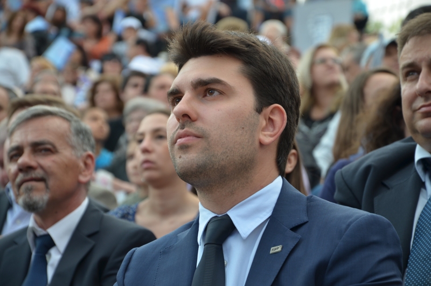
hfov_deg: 13.1
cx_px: 216
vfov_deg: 8.7
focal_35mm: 158
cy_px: 143
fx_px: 1882
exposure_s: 1/160
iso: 200
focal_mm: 105
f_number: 6.3
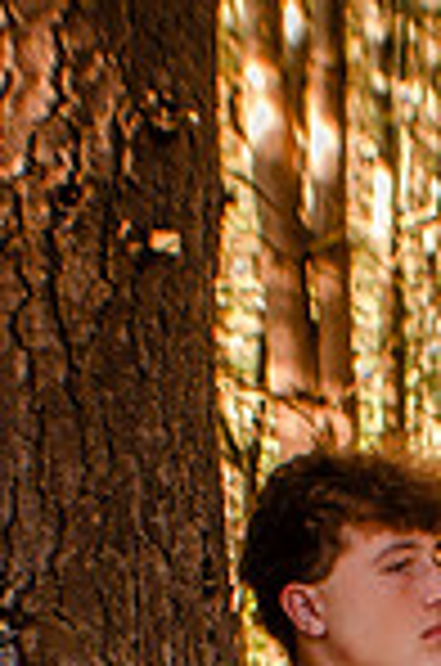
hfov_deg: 8.4
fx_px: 2954
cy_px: 963
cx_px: 608
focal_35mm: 160
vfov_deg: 12.3
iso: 560
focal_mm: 35
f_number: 4
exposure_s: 1/60
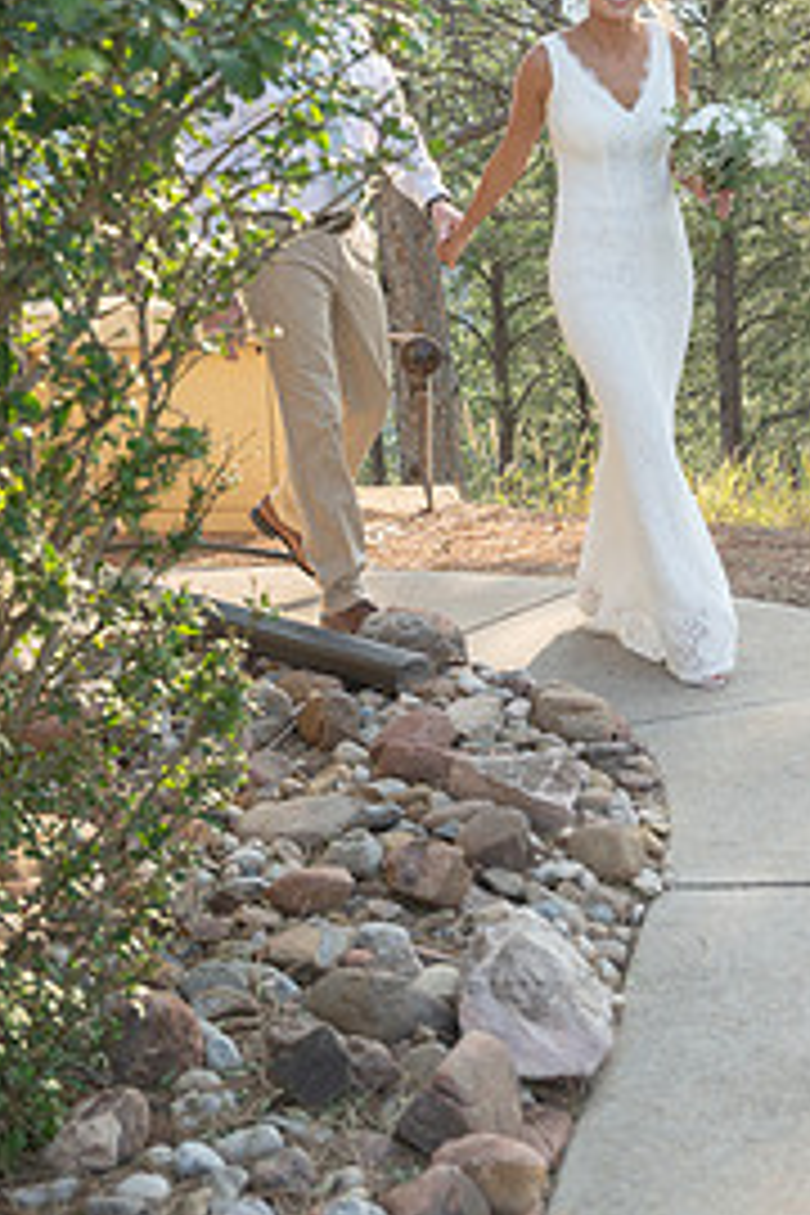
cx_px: 630
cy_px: 252
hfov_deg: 19.3
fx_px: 2362
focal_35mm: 70
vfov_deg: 28.3
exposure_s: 1/320
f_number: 3.5
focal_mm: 42
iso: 200
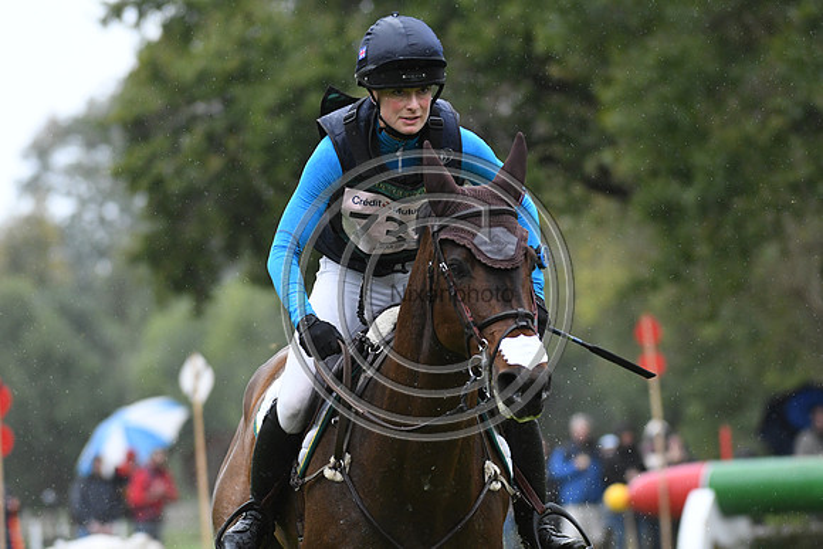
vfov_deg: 4.6
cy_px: 274
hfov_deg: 6.9
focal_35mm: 300
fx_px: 6860
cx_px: 412
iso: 1800
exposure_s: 1/1250
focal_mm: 200
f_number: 4.5
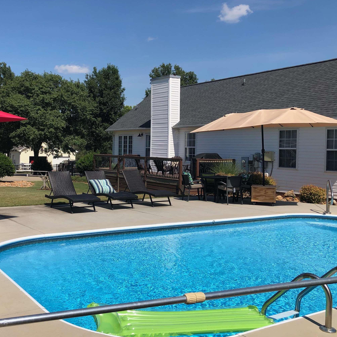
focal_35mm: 38
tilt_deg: -2.6
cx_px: 118
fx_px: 419
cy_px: 157
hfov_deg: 43.4
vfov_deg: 43.8
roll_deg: -1.4
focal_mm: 3.99
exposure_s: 1/2857
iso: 20
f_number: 1.8
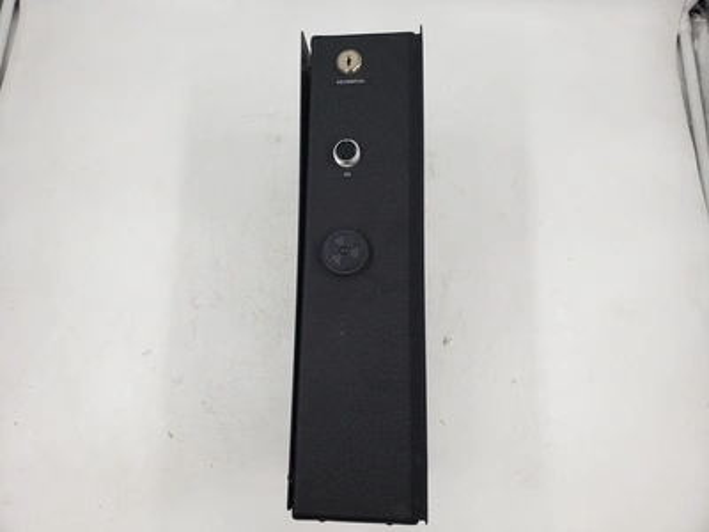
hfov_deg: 67.3
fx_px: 533
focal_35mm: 26
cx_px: 354
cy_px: 266
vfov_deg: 53.1
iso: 50
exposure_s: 1/183
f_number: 2.4
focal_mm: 4.3
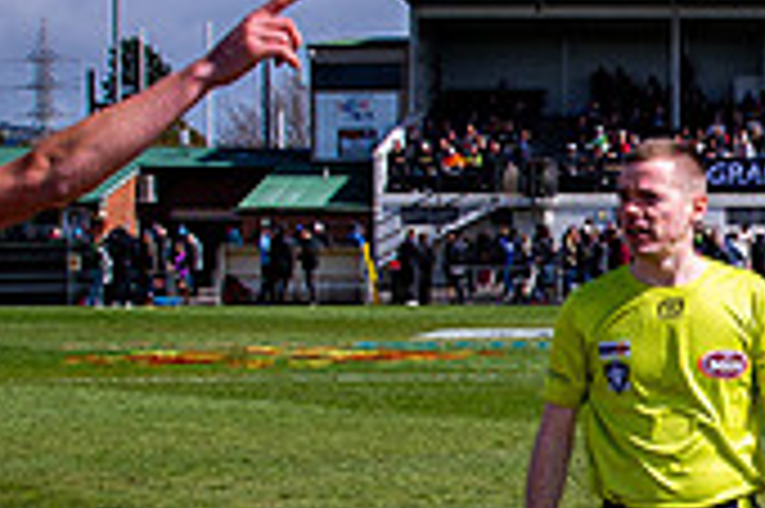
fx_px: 2654
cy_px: 354
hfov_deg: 15.9
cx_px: 878
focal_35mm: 125
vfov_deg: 10.9
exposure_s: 1/160
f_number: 11
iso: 100
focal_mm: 16
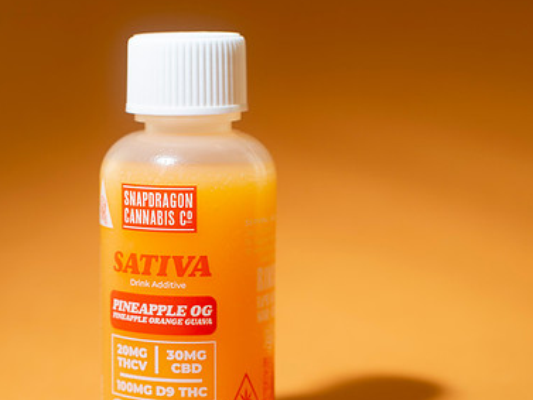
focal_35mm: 102
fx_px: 1571
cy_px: 264
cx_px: 98
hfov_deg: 19.0
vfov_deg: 14.5
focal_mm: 50
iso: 100
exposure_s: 1/60
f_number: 4
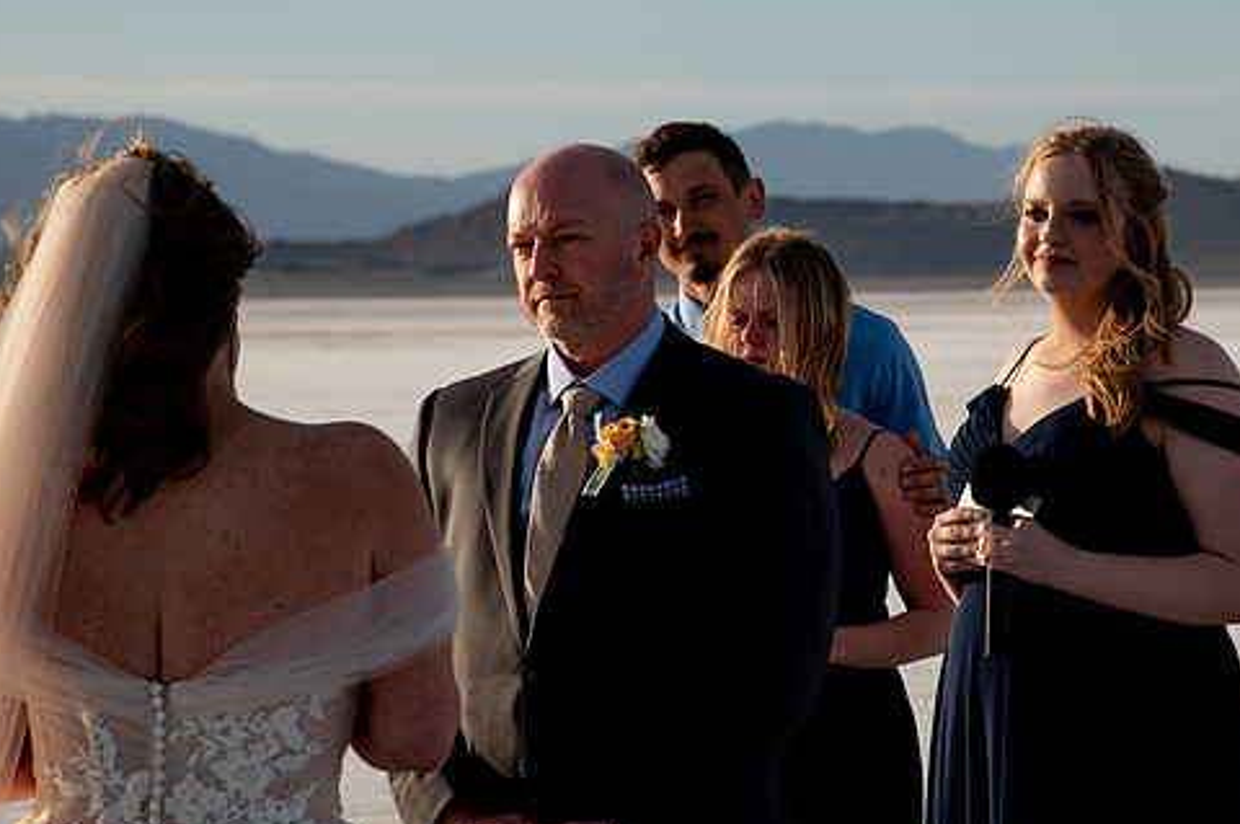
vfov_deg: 8.6
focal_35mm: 159
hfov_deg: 12.9
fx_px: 5471
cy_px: 322
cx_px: 755
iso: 200
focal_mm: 110
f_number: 8
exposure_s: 1/800
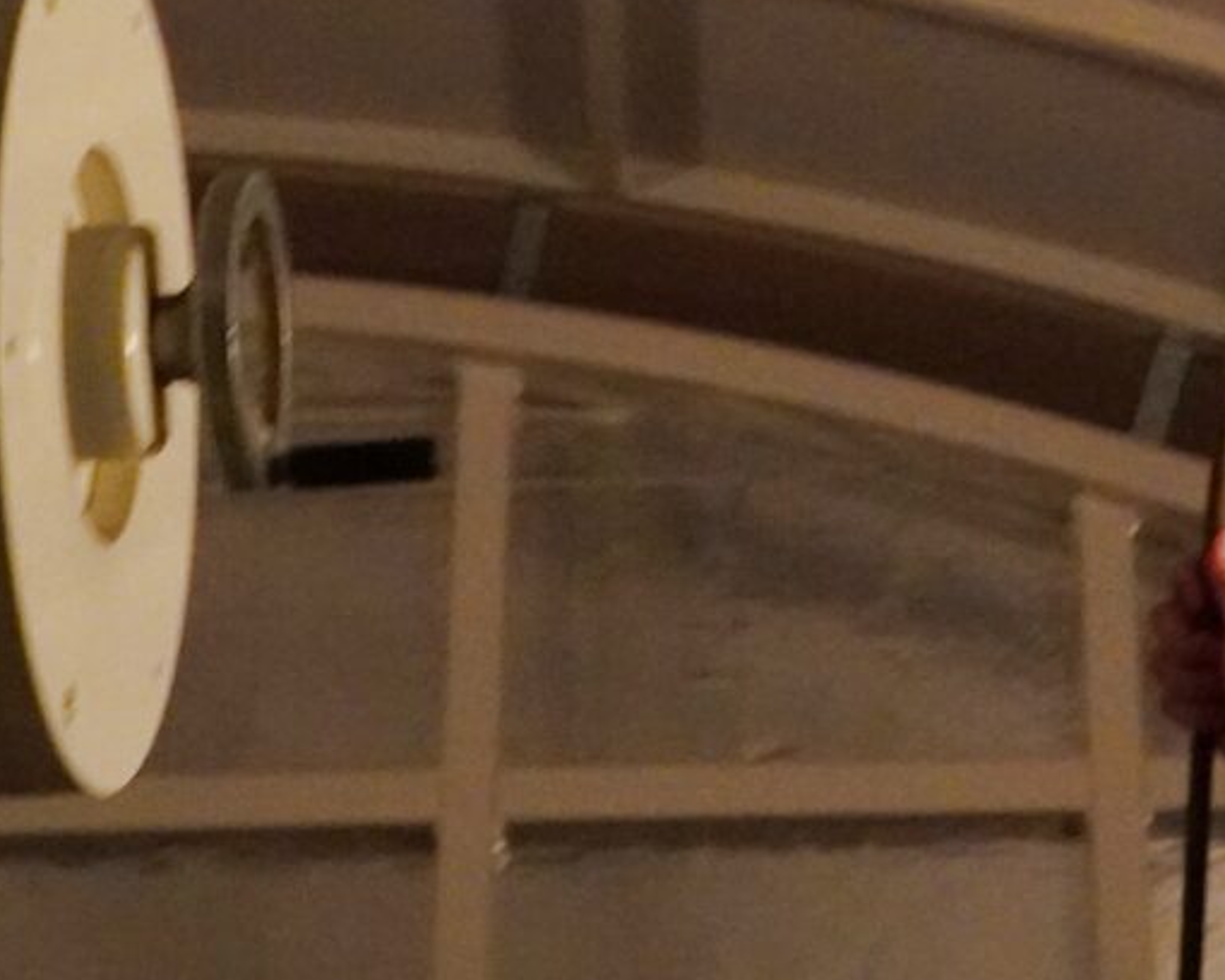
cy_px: -480
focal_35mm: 106
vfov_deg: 13.7
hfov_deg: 17.9
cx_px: 1062
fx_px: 3843
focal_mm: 20
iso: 6400
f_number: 4
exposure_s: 1/30
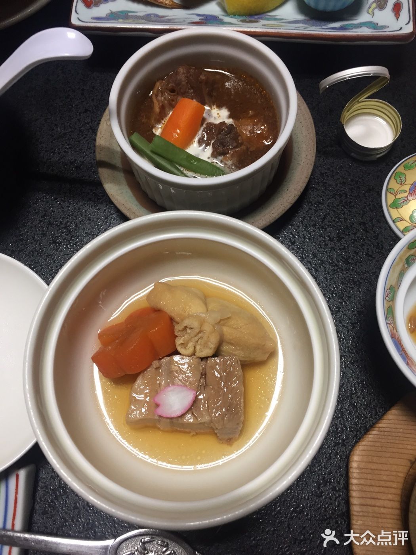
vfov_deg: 61.7
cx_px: 208
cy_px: 278
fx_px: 465
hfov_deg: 48.2
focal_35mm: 29
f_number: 2.2
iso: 80
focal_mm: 4.15
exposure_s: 1/30
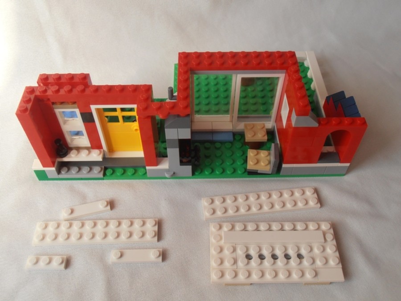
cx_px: 200
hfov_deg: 50.1
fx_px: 429
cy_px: 150
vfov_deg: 38.7
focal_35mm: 37
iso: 80
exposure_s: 1/125
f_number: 3.9
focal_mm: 6.61
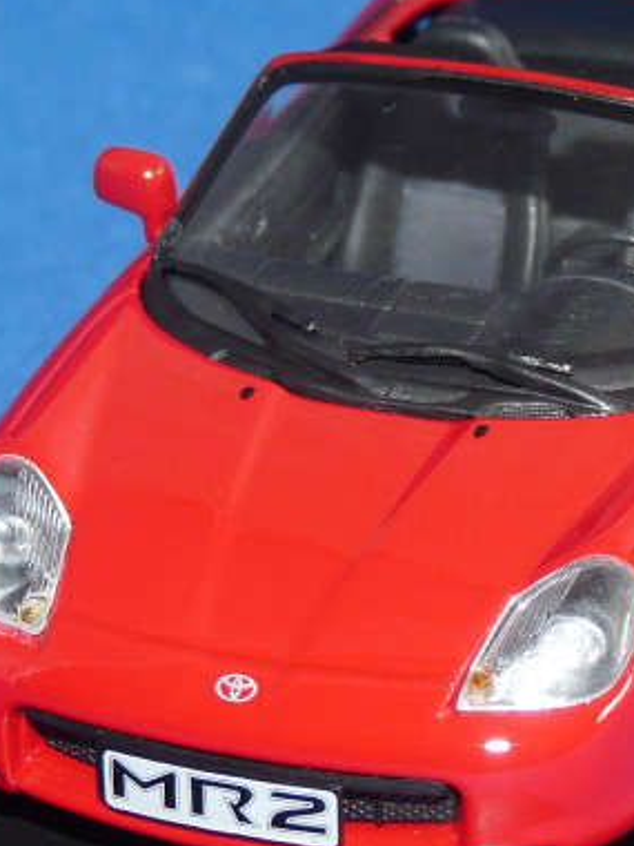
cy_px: 403
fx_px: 6374
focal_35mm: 261
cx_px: 467
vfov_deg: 7.6
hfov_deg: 5.7
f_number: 3.4
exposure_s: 1/40
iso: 100
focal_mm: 15.5
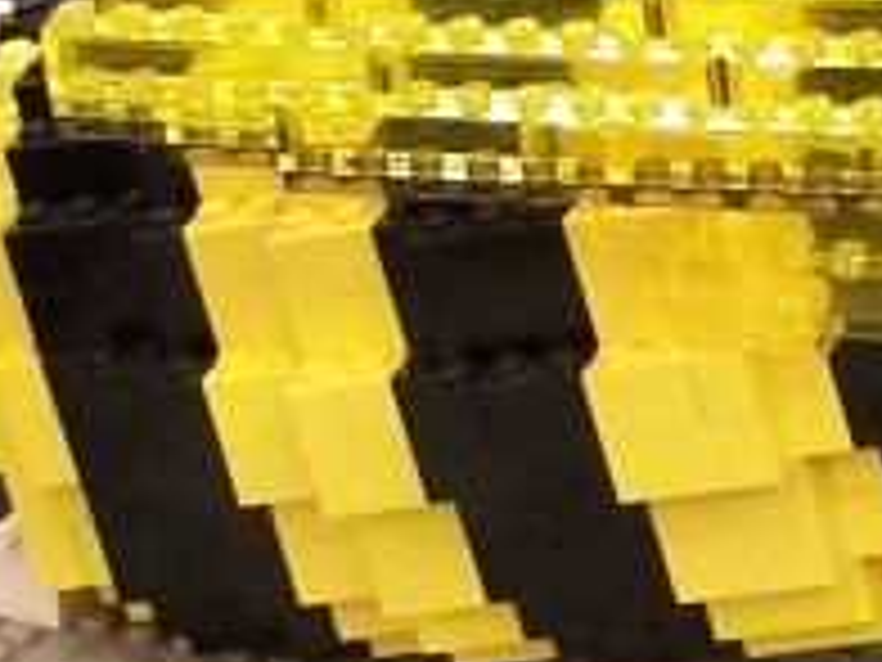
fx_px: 9963
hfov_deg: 5.0
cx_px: 1930
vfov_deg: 3.8
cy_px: 153
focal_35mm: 391
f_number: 3.2
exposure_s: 1/2
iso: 80
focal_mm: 12.4
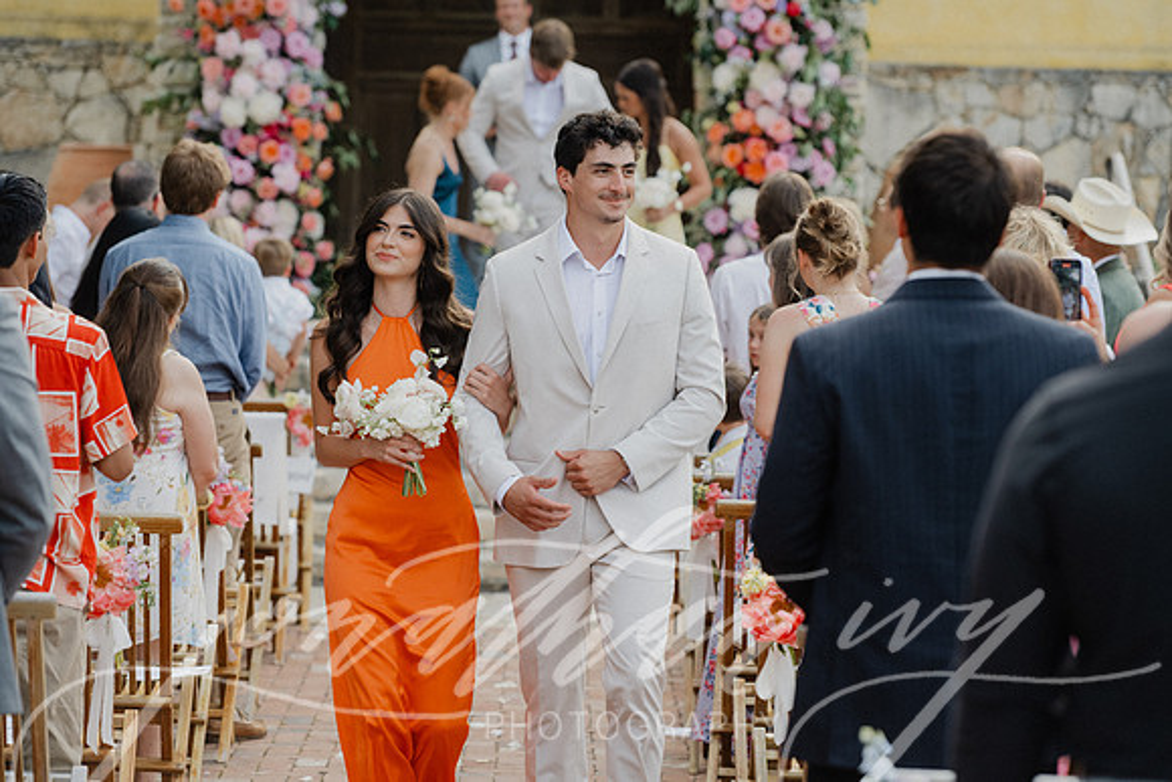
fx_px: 4396
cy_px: 391
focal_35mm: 135
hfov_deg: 15.2
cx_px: 586
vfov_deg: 10.2
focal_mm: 135
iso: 500
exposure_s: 1/1000
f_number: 4.5
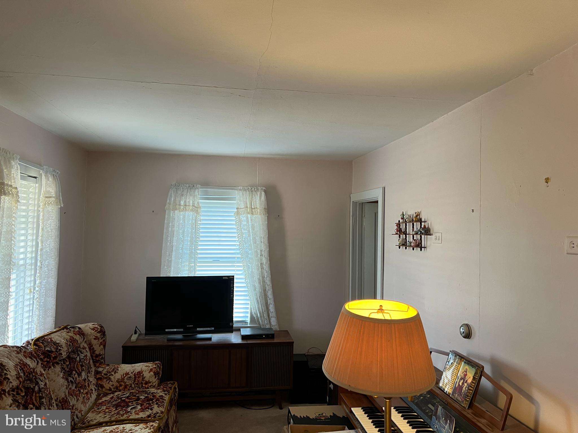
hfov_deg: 67.3
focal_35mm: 26
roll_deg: -2.0
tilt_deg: +2.6
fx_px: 434
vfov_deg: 53.1
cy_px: 216
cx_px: 289
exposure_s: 1/60
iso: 100
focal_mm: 5.7
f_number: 1.5
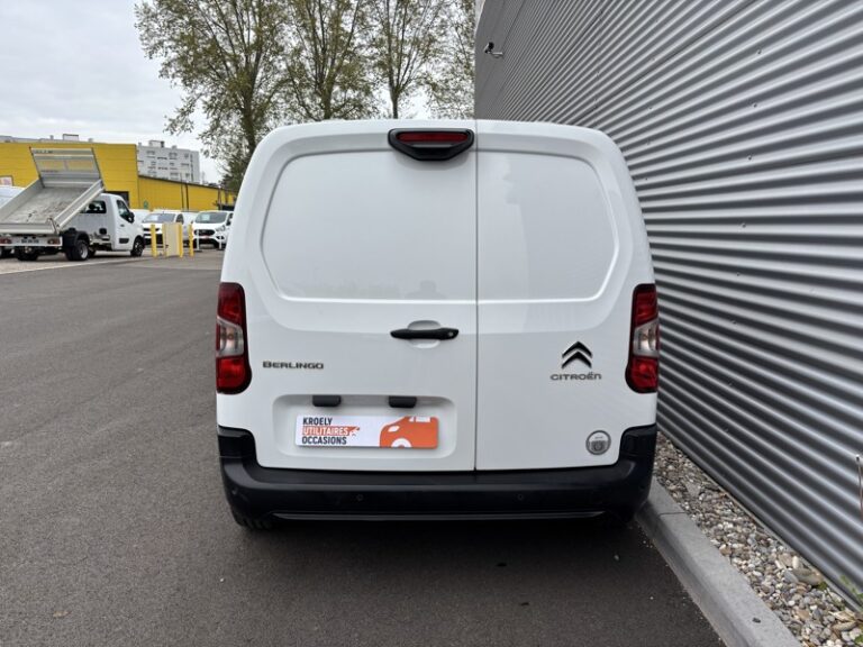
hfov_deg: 67.3
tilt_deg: -9.1
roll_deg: -0.6
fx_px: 648
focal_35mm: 26
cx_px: 432
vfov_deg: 53.1
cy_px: 324
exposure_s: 1/894
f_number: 1.6
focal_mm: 5.96
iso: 50
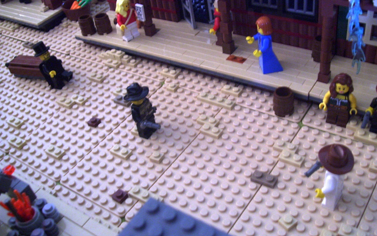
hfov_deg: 50.4
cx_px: 192
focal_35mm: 39
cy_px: 128
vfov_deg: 32.8
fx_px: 401
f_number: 2.7
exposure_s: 1/8
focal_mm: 6
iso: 160
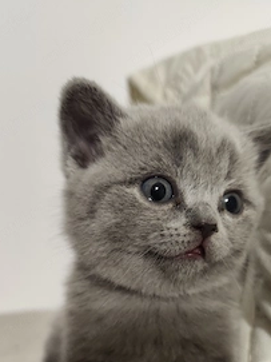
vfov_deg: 52.2
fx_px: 355
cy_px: 259
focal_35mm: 34
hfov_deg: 41.8
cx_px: 140
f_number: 1.7
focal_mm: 6.04
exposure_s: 1/25
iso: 1000
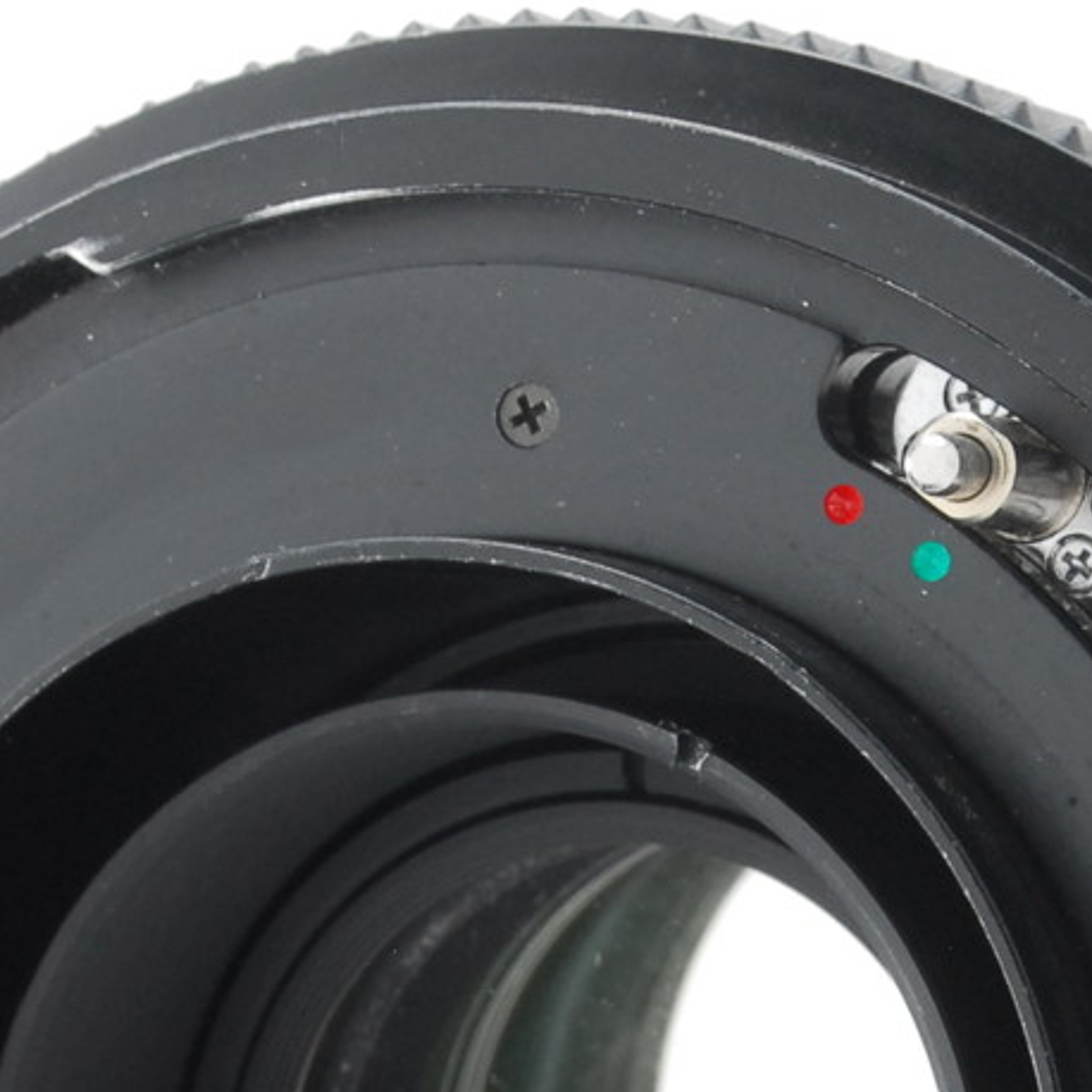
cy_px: 1216
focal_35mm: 245
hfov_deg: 7.1
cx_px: 649
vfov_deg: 7.1
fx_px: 8762
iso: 400
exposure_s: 1/125
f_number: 16
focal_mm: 55
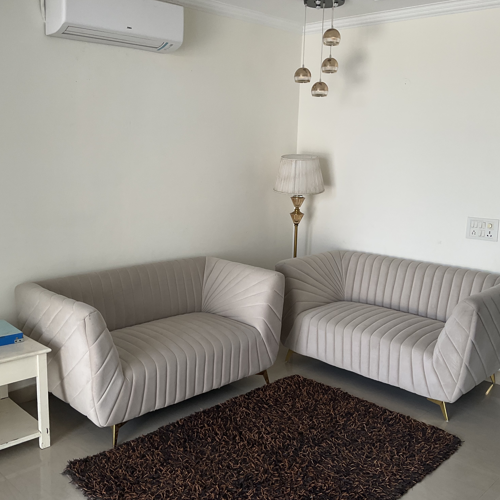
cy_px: 252
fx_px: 572
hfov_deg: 47.2
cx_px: 242
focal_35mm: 35
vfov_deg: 47.2
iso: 32
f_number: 1.8
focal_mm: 3
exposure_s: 1/122
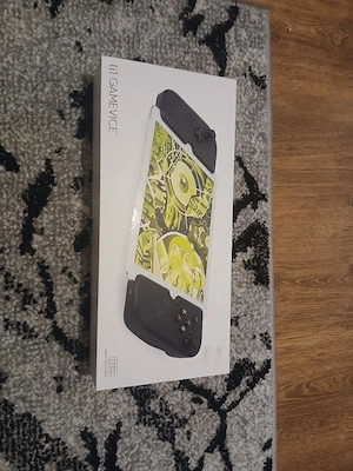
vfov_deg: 67.3
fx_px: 354
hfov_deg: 53.1
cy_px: 236
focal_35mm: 26
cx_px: 176
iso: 500
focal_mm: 3.98
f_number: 1.8
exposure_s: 1/20
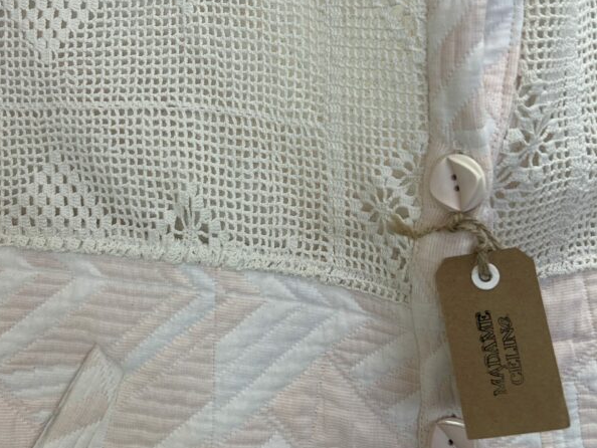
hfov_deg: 52.6
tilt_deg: +3.3
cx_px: 296
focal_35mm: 35
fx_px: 604
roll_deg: +1.3
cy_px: 150
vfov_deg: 40.2
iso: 125
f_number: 1.5
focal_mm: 5.7
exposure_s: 1/100
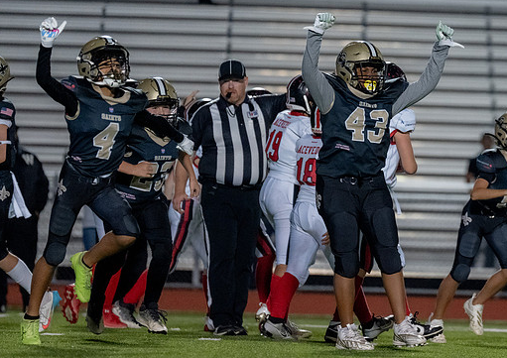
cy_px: 106
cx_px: 451
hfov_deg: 5.2
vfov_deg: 3.7
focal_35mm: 388
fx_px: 5566
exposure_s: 1/1250
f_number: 2.8
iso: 5000
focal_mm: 200
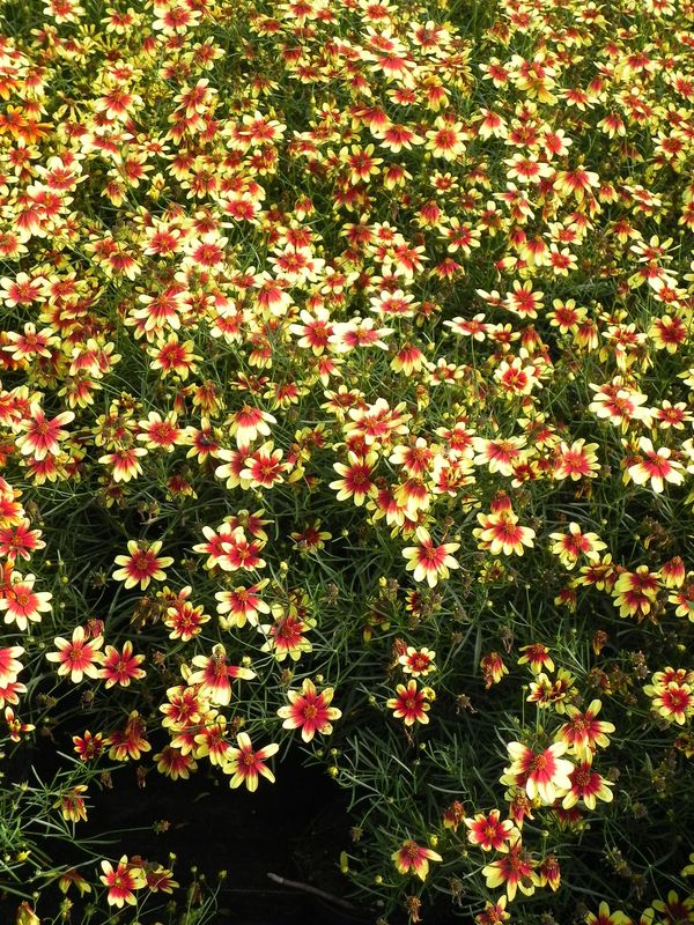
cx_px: 347
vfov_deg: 33.2
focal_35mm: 58
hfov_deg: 25.2
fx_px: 1550
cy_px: 462
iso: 160
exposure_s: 1/400
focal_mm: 10.3
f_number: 4
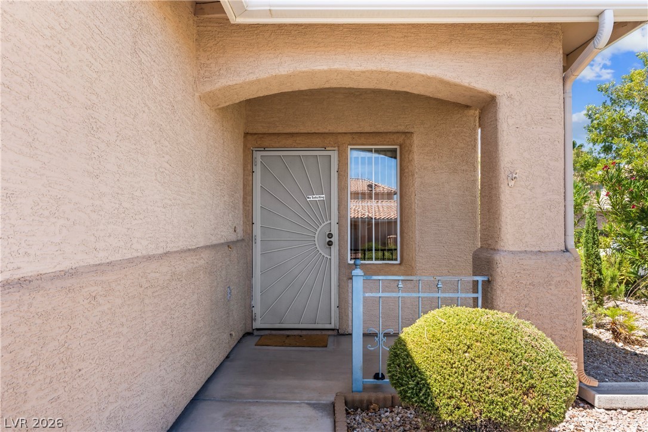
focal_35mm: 24
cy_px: 216
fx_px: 432
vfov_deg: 53.1
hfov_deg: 73.7
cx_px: 324
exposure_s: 1/1250
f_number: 8
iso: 400
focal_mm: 24
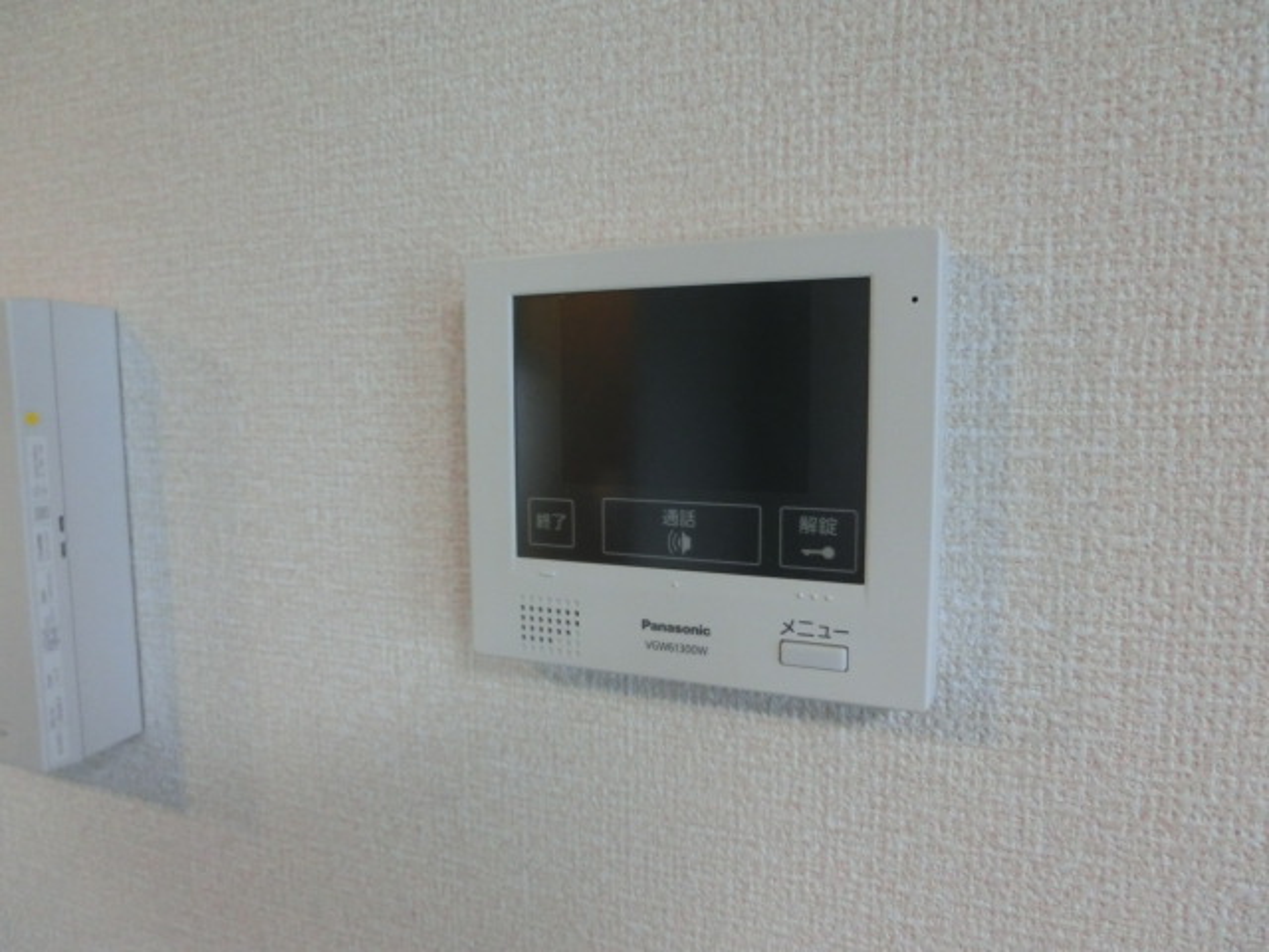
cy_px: 476
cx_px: 634
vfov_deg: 56.8
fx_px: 880
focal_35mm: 24
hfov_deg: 71.6
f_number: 3
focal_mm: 4.24
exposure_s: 1/125
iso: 400
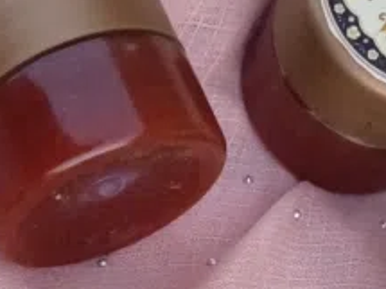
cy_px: 409
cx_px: 120
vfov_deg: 13.2
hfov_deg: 18.3
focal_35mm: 107
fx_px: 1192
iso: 2651
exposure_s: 1/100
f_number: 1.8
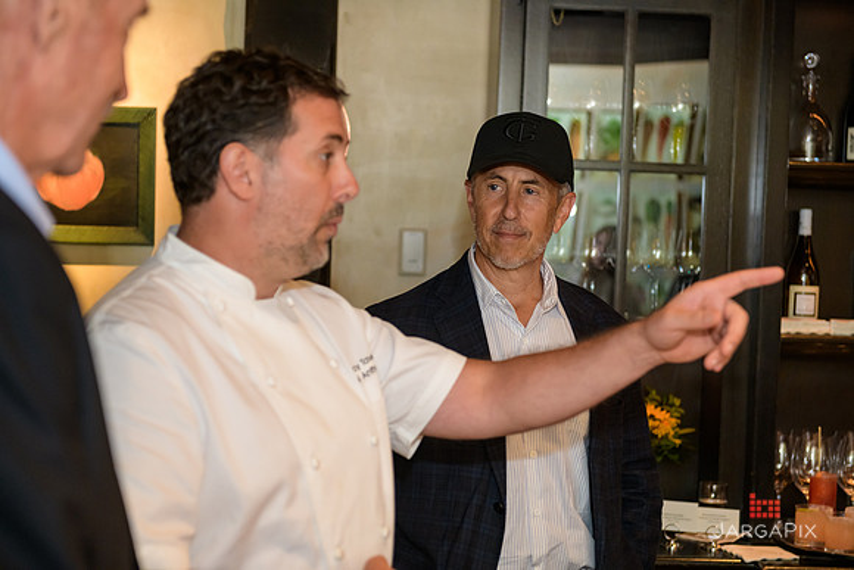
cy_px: 285
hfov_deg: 30.5
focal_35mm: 66
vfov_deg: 20.6
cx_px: 427
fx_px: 1566
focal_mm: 66
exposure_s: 1/125
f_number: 3.2
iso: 1250
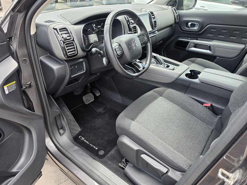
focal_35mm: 23
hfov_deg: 73.9
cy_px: 92
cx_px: 124
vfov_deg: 58.9
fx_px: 164
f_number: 1.4
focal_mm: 6.5
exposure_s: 1/359
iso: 32
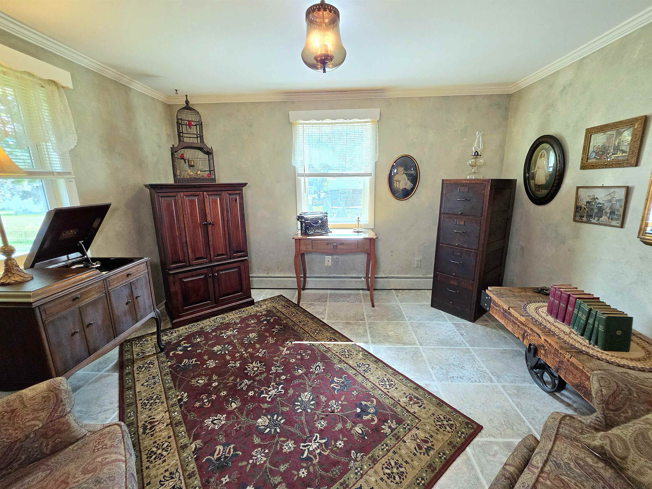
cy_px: 244
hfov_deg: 106.2
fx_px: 245
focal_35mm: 13
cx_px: 326
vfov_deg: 89.9
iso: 200
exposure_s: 1/120
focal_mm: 2.2
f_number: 1.9
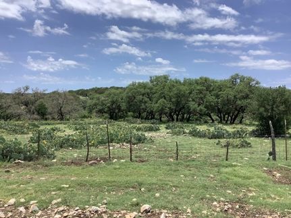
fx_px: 261
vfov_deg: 45.4
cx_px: 146
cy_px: 109
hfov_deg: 58.4
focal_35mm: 31
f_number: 2.4
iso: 25
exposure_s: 1/1698
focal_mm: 3.3
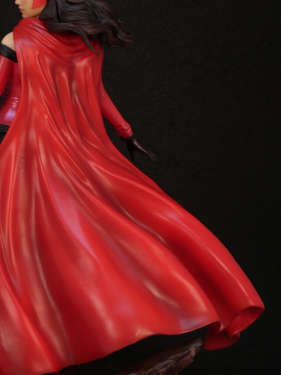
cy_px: 221
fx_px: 1288
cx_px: 59
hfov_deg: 12.4
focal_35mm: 119
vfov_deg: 16.5
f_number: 4.4
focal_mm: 13.3
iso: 80
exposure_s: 1/100
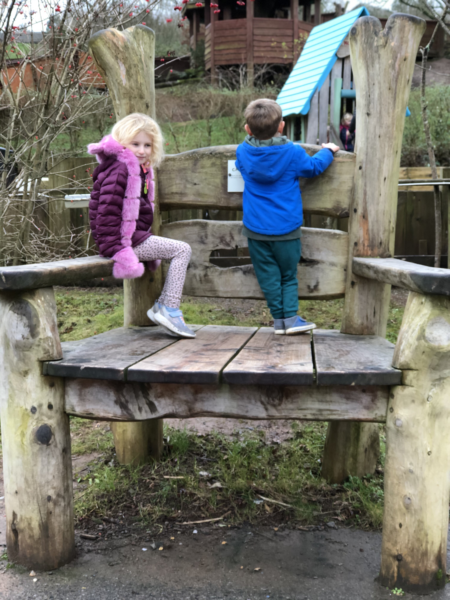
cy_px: 300
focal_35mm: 57
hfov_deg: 25.7
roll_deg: -0.9
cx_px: 225
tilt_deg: -6.1
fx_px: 988
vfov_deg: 33.8
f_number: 2.8
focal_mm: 6.6
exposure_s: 1/30
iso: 25
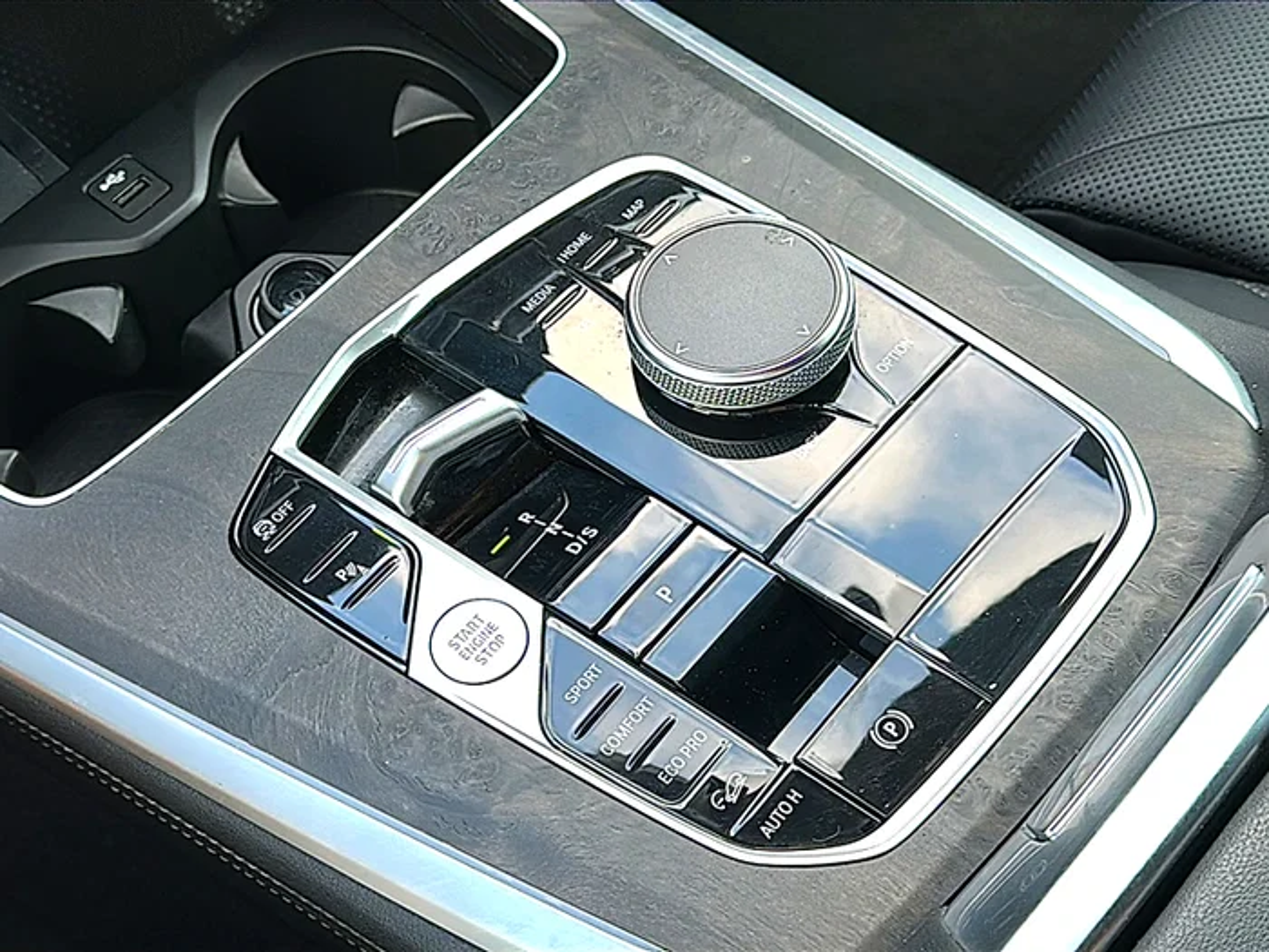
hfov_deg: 42.1
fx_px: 1650
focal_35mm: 45
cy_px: 476
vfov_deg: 32.2
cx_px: 634
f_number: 1.78
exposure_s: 1/140
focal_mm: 6.86
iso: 64
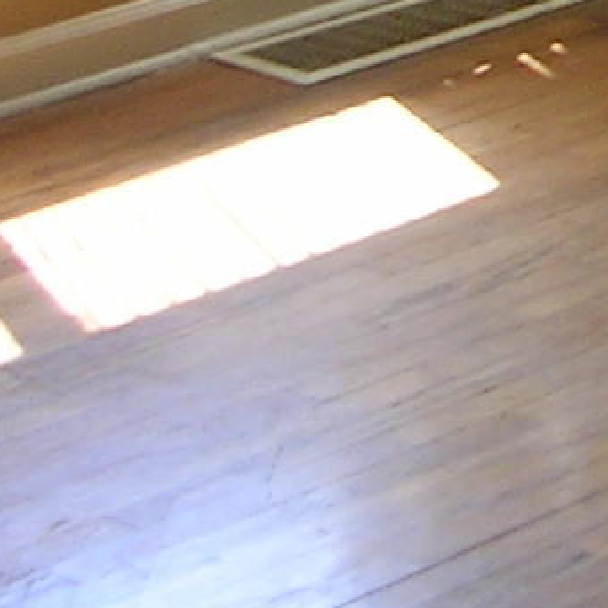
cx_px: 1481
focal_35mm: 201
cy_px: -574
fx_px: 3994
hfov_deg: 8.0
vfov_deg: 8.3
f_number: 2.8
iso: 50
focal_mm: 5.8
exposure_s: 1/42.9
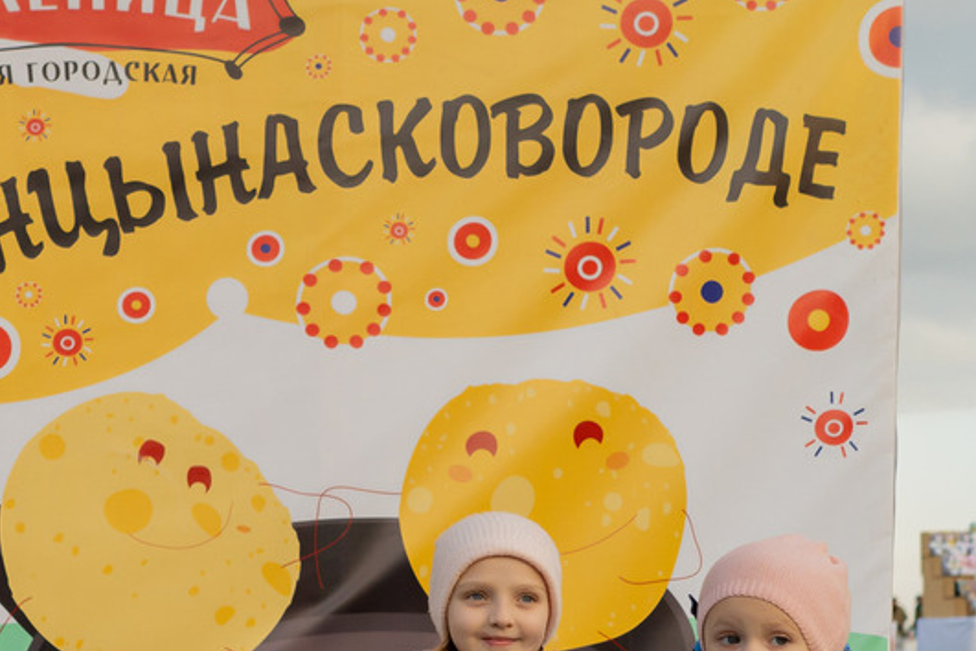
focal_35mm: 64
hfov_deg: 30.9
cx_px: 257
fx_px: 1735
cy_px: 577
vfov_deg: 20.8
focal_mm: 28
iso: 1250
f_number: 2.8
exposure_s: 1/8000
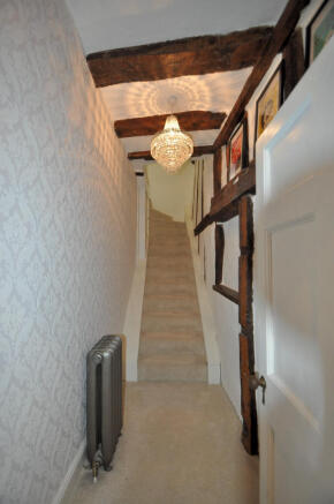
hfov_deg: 77.1
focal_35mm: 15
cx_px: 167
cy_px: 252
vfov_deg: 100.5
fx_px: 209
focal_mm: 10
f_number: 3.5
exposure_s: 1/60
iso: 800
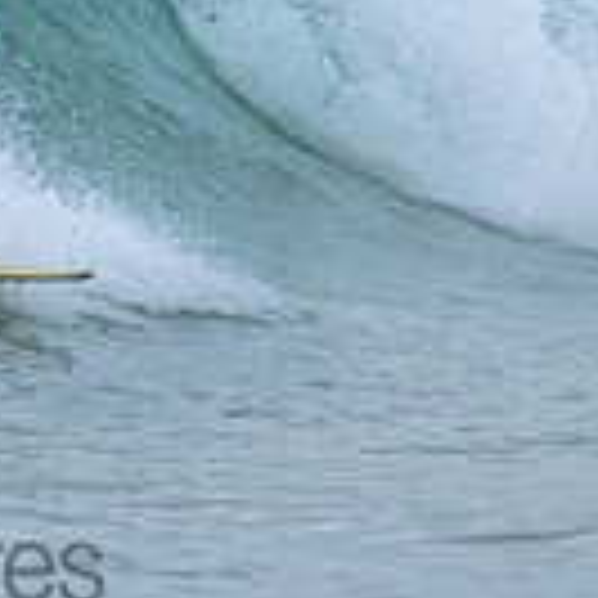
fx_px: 44796
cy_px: -182
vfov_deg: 0.8
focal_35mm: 2292
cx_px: -243
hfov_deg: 0.8
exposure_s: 1/1250
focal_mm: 620
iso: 2800
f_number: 11
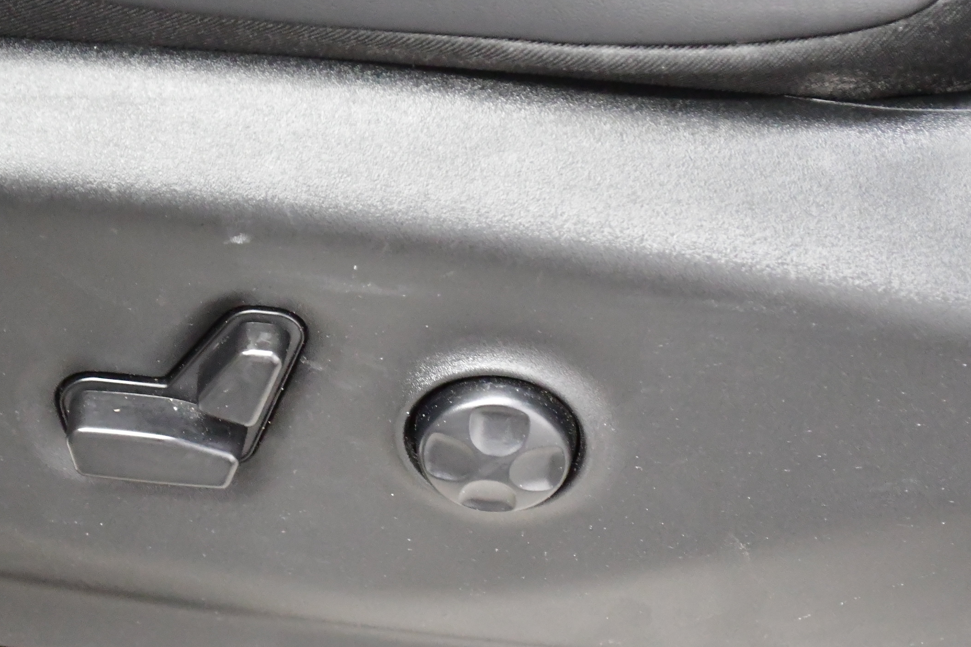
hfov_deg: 18.8
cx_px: 464
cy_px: 411
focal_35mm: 109
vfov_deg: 12.6
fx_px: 2930
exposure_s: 1/40
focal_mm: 55
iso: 10000
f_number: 5.6
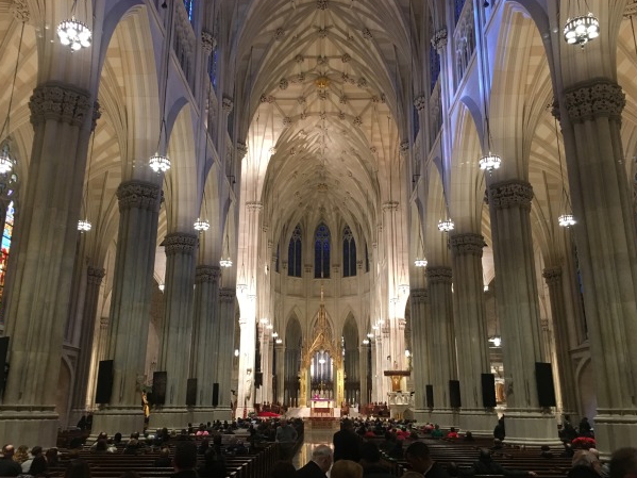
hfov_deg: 58.4
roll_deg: -0.2
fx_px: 570
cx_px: 311
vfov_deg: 45.4
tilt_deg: +16.2
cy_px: 242
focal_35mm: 31
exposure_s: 1/20
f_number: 2.2
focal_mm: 4.15
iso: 200
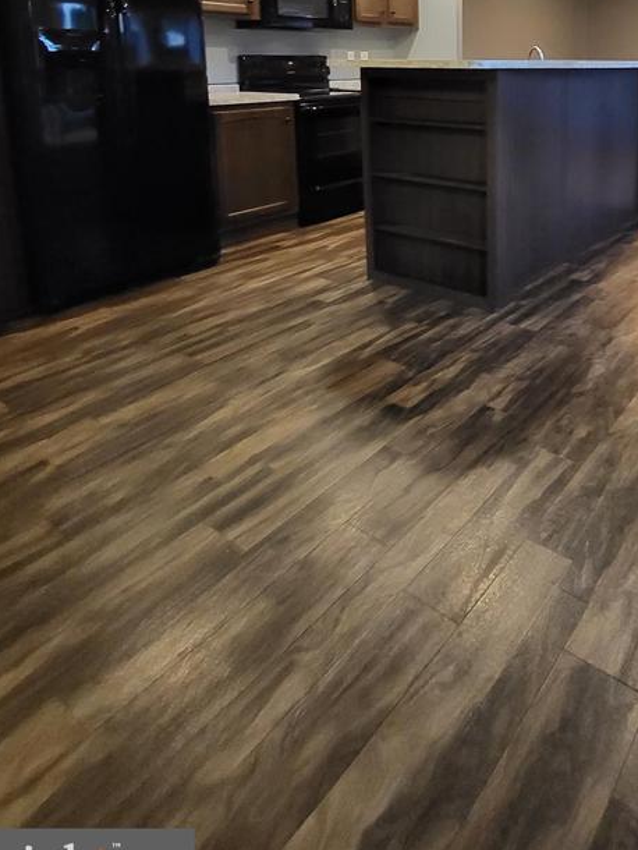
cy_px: 156
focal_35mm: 23
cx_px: 514
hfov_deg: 54.7
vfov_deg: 66.3
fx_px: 565
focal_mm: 1.74
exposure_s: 1/24
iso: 800
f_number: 2.2
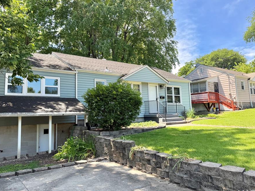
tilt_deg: +7.2
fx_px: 206
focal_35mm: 28
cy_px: 88
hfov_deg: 63.4
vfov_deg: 49.7
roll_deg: +1.6
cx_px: 118
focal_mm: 6.76
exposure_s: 1/1192
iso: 100
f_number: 1.78
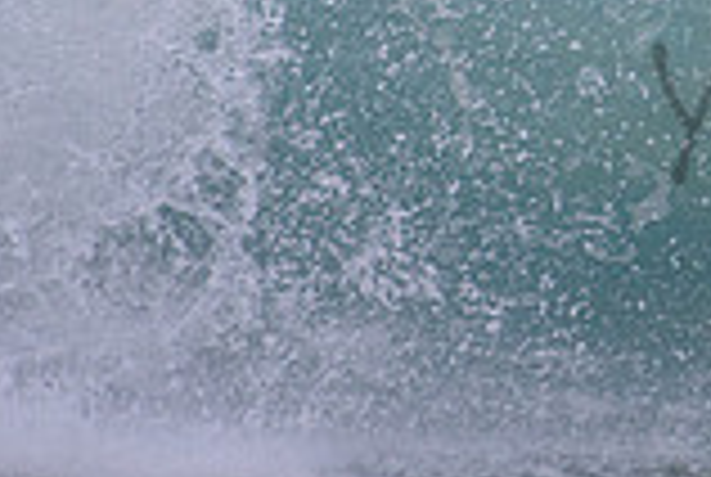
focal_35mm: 2245
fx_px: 44422
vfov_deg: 0.6
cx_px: 1145
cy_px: -100
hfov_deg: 0.9
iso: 450
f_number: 5.6
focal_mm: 500
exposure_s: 1/2000
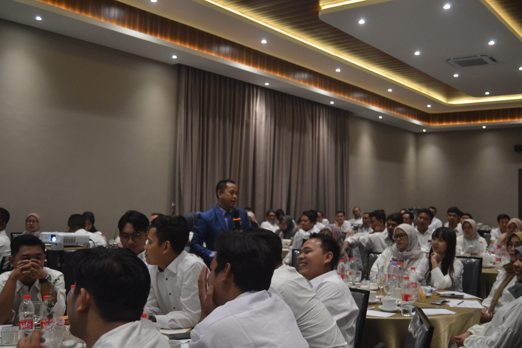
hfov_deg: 49.6
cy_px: 174
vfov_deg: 34.2
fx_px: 565
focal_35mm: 39
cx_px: 261
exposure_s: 1/60
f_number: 4
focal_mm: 26
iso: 1100
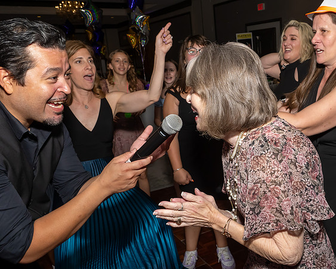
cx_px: 247
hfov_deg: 50.4
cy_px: 141
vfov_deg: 42.8
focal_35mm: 34
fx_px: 342
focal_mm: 17
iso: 1000
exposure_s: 1/250
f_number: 8
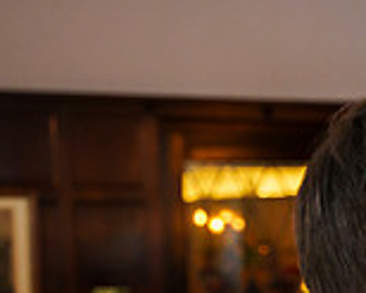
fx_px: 1970
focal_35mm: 182
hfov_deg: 10.0
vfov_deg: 8.3
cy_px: 410
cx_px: 661
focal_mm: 50
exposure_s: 1/125
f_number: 3.5
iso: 1600
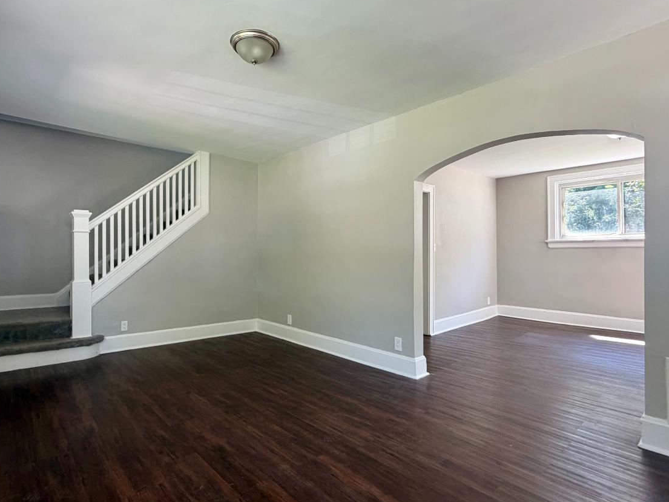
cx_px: 310
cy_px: 245
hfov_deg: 84.5
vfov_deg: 68.7
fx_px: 367
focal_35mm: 19
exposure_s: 1/121
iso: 160
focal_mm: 2.22
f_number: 2.2
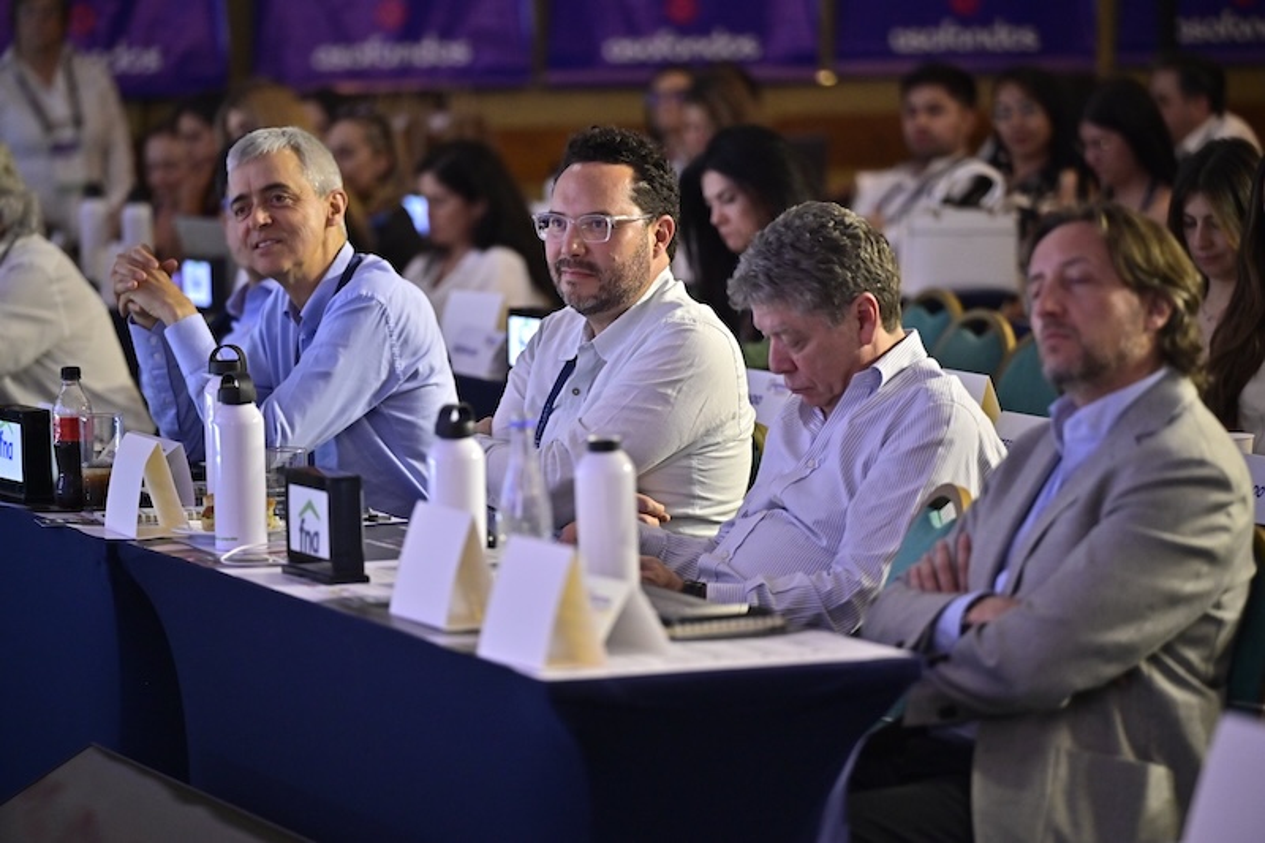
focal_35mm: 160
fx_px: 5621
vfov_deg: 8.6
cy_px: 422
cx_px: 632
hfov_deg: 12.8
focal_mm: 160
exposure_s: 1/400
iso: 2000
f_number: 2.8
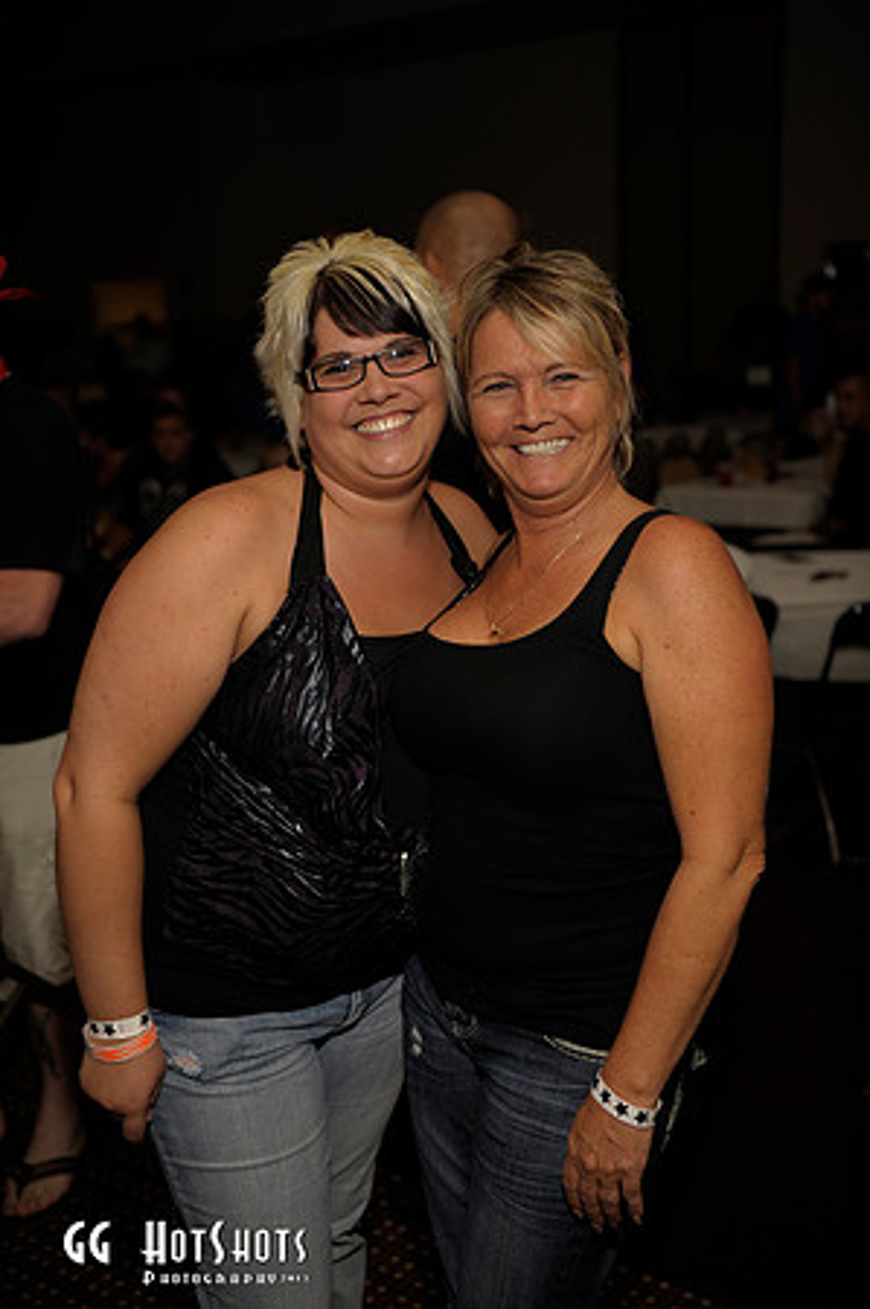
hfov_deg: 31.8
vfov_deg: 46.4
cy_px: 654
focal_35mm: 42
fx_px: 1526
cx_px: 435
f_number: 2.8
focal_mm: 42
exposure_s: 1/250
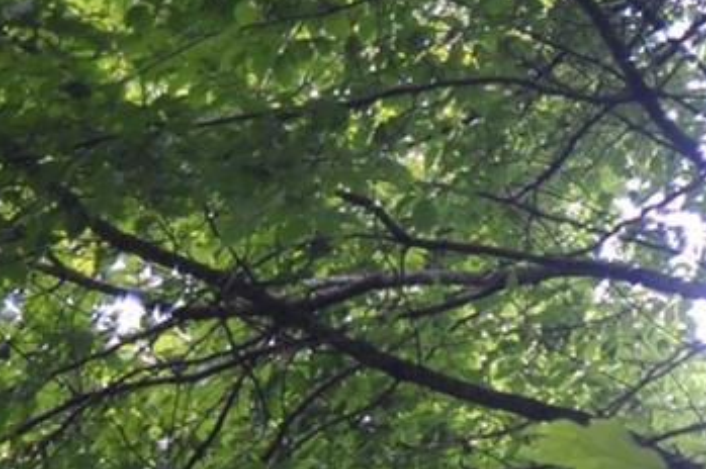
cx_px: 1580
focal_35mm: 141
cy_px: 1235
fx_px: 2763
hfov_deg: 12.2
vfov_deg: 8.6
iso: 200
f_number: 2.8
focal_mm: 24
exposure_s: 1/125
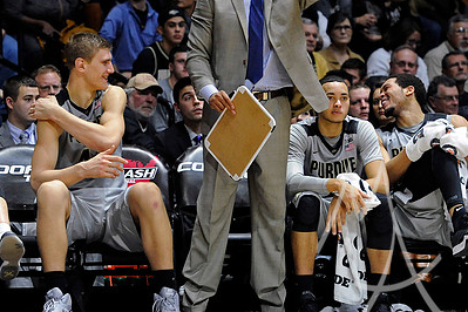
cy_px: 117
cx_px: 140
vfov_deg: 6.3
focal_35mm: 218
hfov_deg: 9.4
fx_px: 2834
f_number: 3.5
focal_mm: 150
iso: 4000
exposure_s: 1/1000
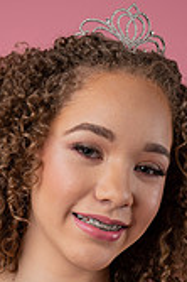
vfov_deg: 17.7
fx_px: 843
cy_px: 366
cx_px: 35
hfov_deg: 12.6
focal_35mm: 108
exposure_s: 1/160
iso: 200
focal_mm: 40
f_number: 6.3
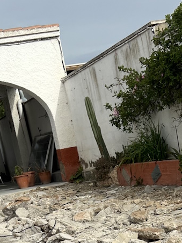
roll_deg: +9.8
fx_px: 645
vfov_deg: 19.4
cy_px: 329
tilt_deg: -14.9
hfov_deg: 16.0
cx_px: 141
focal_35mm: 92
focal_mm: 5.7
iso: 50
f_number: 1.5
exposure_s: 1/4115
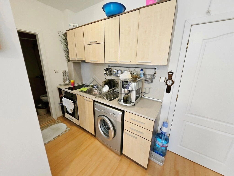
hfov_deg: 106.2
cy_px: 88
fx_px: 88
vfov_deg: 89.9
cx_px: 117
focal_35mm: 13
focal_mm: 1.7
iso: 320
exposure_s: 1/50
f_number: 2.2
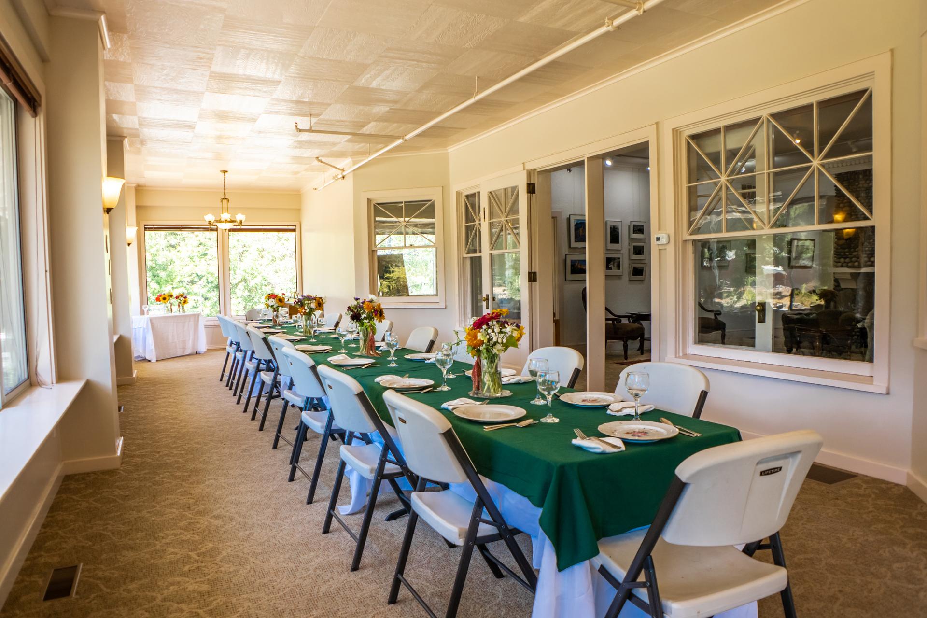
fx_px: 772
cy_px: 309
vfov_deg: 43.6
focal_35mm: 30
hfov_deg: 61.9
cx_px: 464
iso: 320
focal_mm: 20
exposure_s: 1/160
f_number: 4
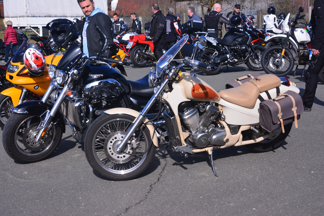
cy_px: 108
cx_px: 162
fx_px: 513
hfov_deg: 35.0
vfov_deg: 23.8
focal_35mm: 57
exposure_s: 1/250
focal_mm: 38
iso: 110
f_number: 8
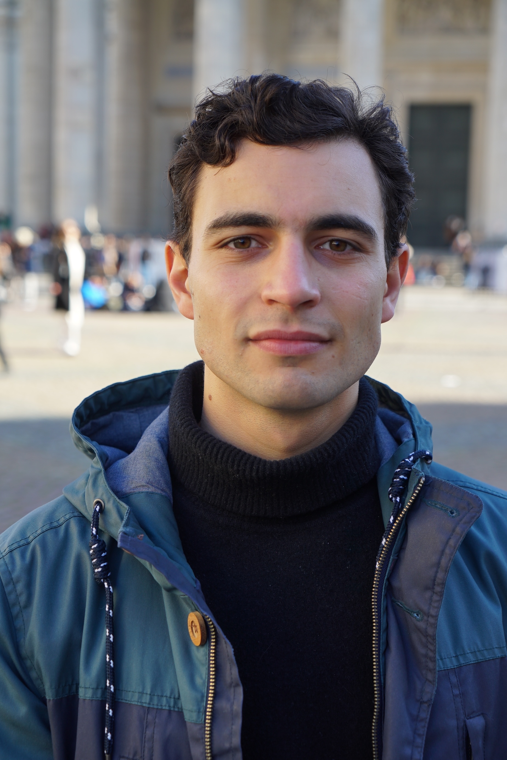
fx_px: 1203
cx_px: 254
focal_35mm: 57
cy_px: 380
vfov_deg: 35.0
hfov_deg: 23.8
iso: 100
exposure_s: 1/125
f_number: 5.6
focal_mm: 57
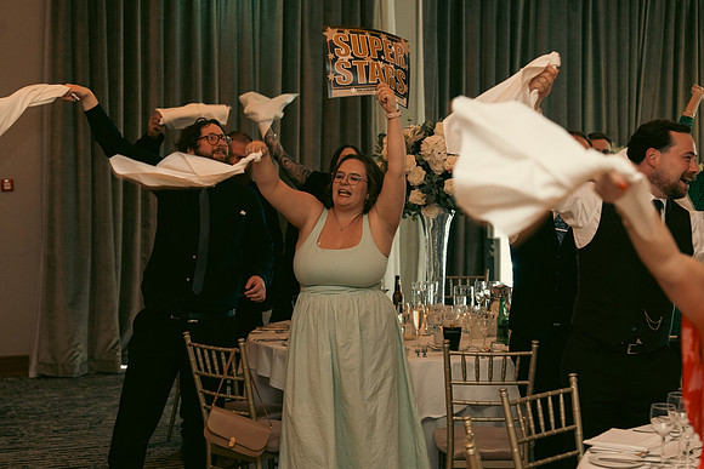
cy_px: 234
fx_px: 1291
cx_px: 352
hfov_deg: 30.5
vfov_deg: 20.6
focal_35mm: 66
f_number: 3.5
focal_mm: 66
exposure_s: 1/160
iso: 2500
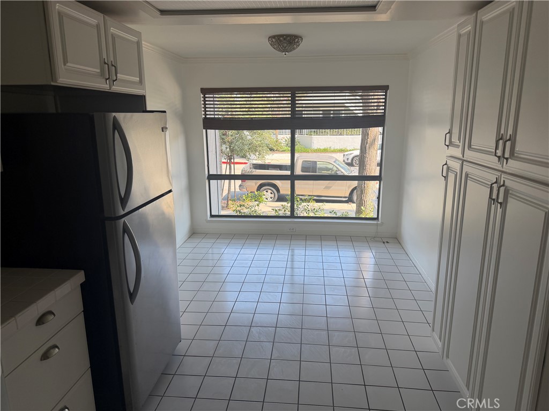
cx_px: 274
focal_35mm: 24
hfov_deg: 71.6
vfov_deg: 56.8
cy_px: 206
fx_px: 381
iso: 100
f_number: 1.78
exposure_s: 1/524
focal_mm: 6.76
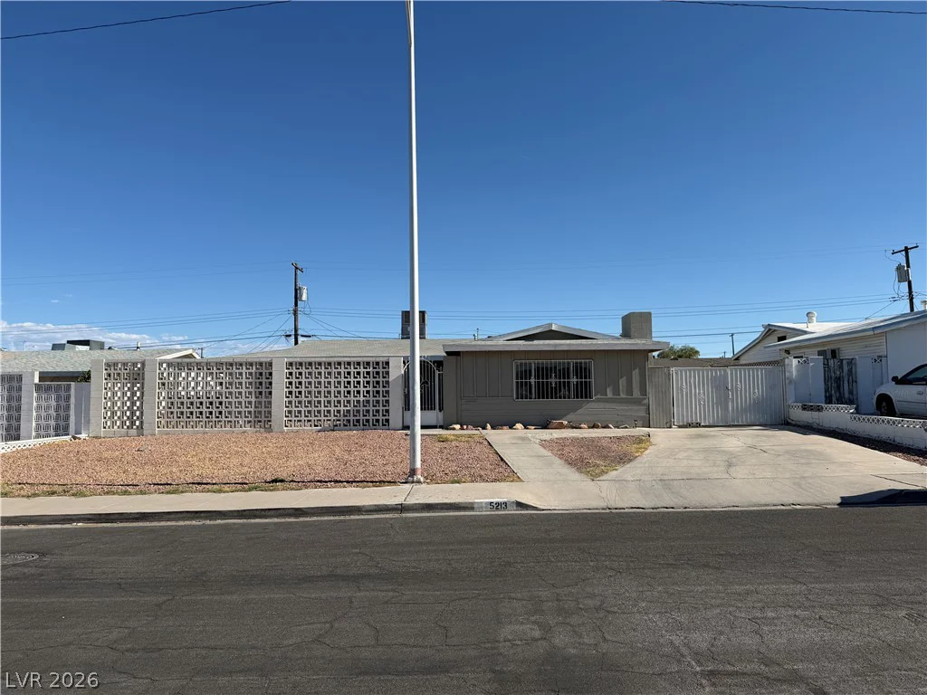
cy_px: 348
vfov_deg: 56.8
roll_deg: +0.4
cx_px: 464
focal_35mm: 24
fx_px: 643
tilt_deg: +3.6
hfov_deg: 71.6
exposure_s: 1/6173
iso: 80
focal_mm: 6.76
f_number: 1.78
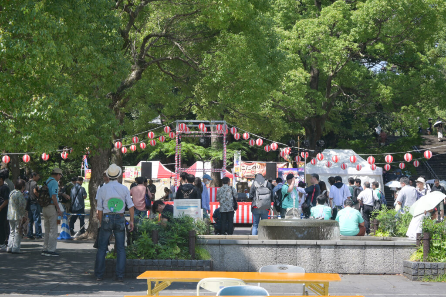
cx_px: 223
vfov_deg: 18.2
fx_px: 929
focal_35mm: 75
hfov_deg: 27.0
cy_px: 148
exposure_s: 1/250
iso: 100
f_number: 6.3
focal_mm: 50
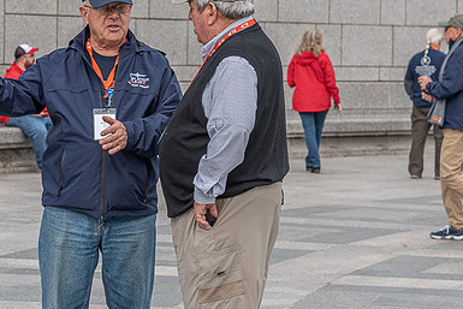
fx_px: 2226
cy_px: 93
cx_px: 108
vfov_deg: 7.9
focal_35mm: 173
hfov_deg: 11.8
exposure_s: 1/800
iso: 500
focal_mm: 86
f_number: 7.1
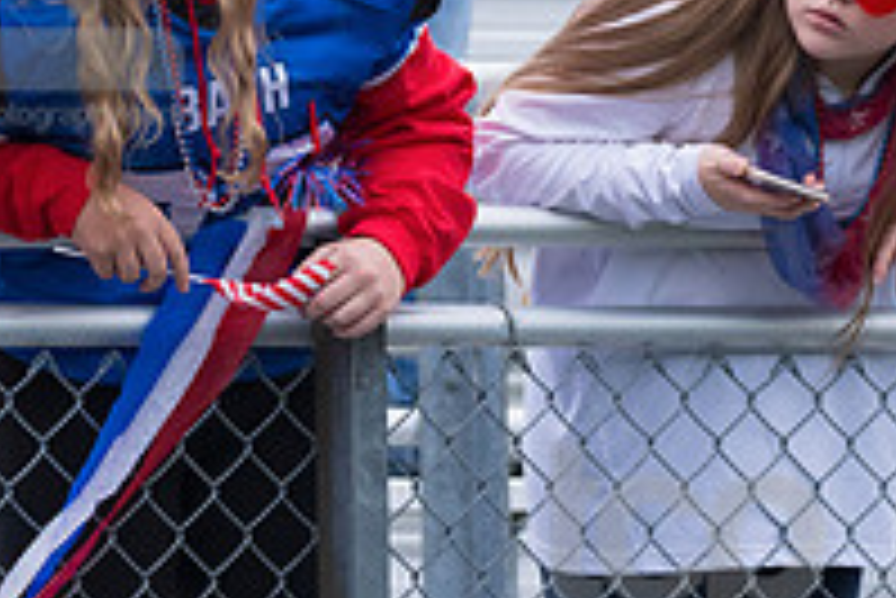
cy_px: -29
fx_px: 14520
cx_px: 50
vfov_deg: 2.4
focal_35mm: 583
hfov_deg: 3.5
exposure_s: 1/640
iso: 1250
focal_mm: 200
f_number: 5.6
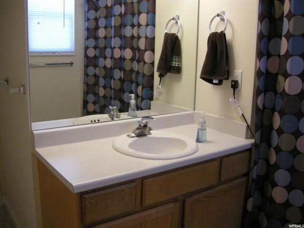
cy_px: 114
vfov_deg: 39.7
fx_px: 316
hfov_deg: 51.4
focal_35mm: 36
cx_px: 152
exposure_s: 1/58.8
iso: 299
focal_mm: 7.5
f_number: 2.7
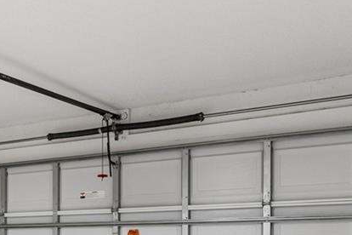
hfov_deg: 29.4
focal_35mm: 58
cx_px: -77
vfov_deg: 22.2
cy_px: 255
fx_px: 567
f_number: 7.1
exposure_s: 1/4
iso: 100
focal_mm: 10
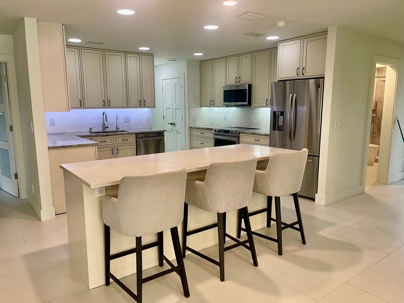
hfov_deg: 69.4
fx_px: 292
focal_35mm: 25
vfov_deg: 54.9
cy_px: 152
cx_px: 202
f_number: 1.6
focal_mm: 5.1
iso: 100
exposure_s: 1/60
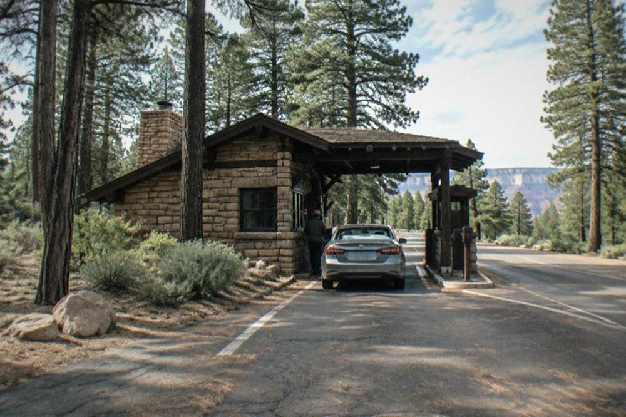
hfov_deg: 28.9
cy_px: 208
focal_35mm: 70
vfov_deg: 19.4
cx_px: 313
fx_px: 1217
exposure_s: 1/800
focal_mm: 70
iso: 500
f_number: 6.3
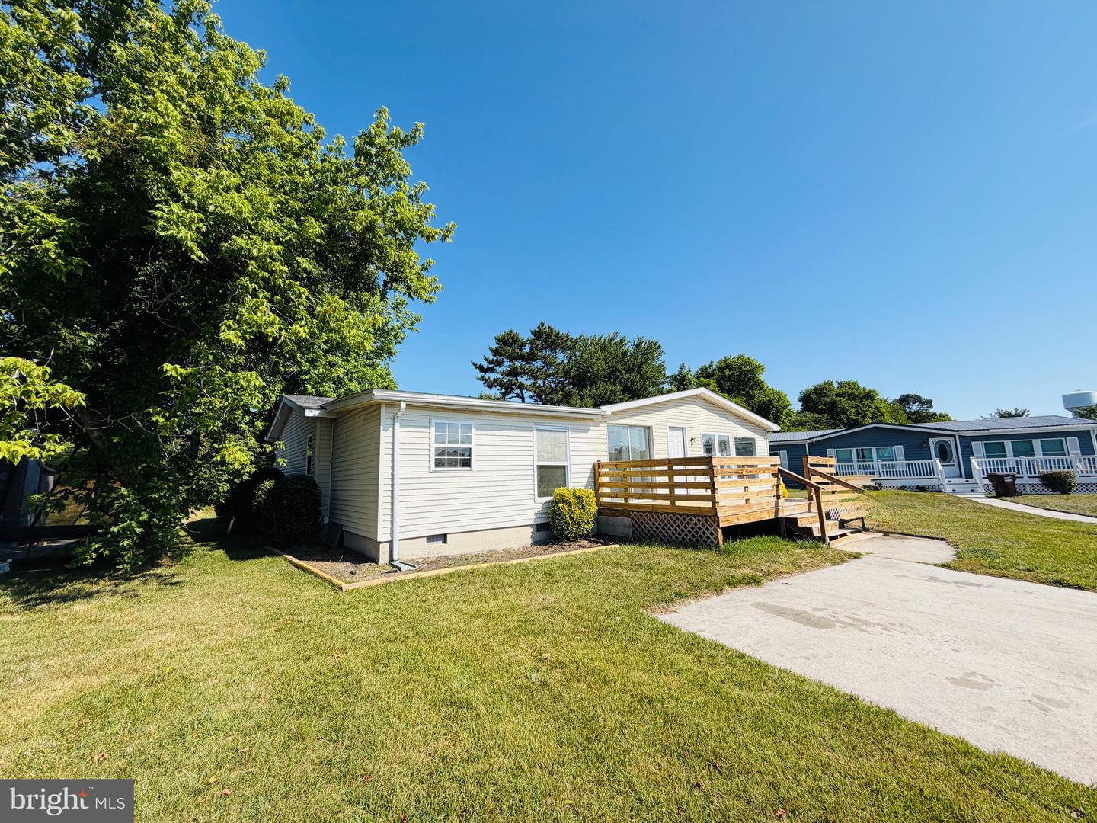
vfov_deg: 85.7
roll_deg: +0.9
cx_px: 548
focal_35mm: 14
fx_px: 444
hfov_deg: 102.1
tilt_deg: +9.6
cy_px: 412
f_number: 2.2
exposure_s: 1/770
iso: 20
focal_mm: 2.22
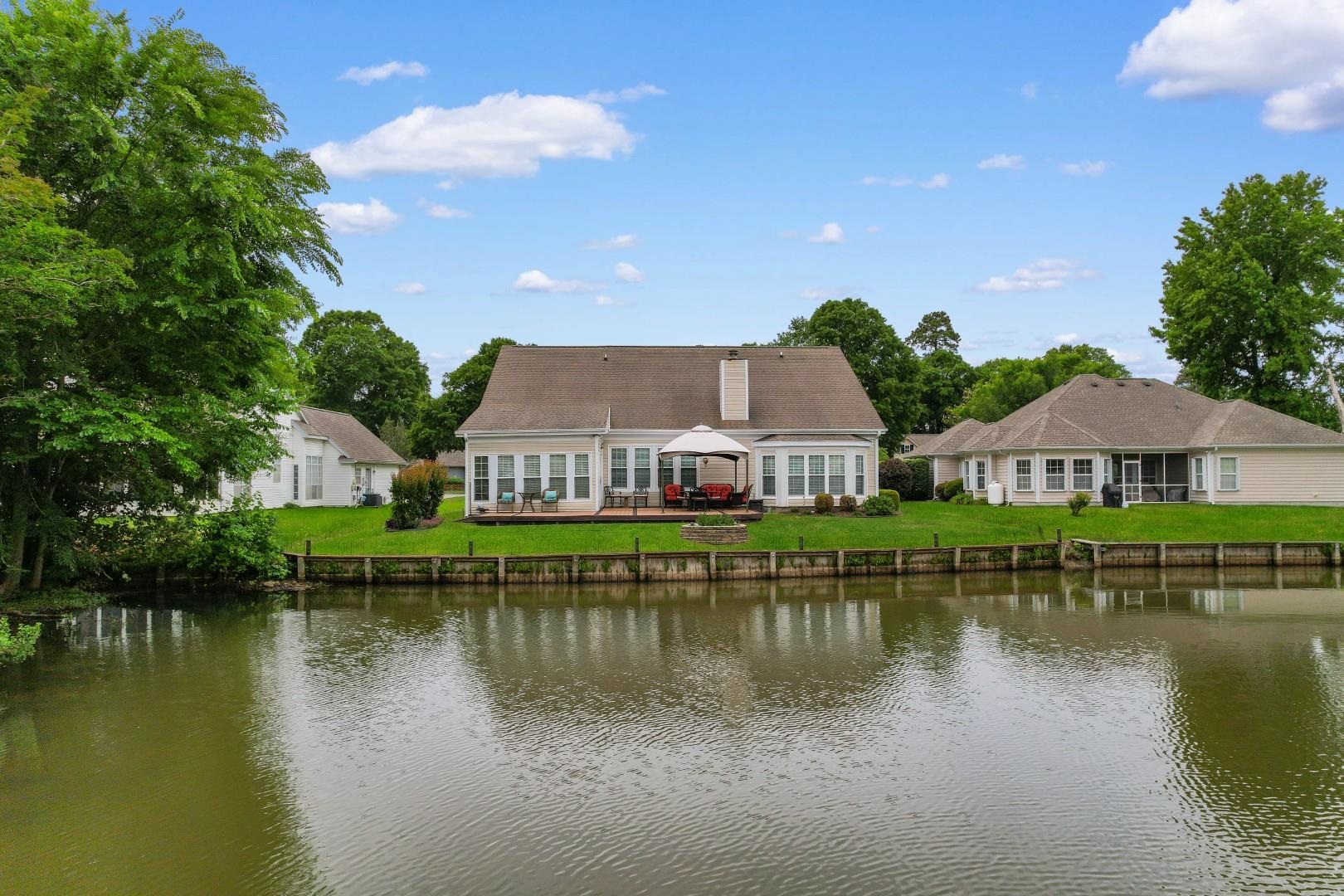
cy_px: 448
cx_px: 672
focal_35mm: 22
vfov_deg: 57.2
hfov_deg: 78.6
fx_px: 821
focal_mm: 8.38
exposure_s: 1/640
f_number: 2.8
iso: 100
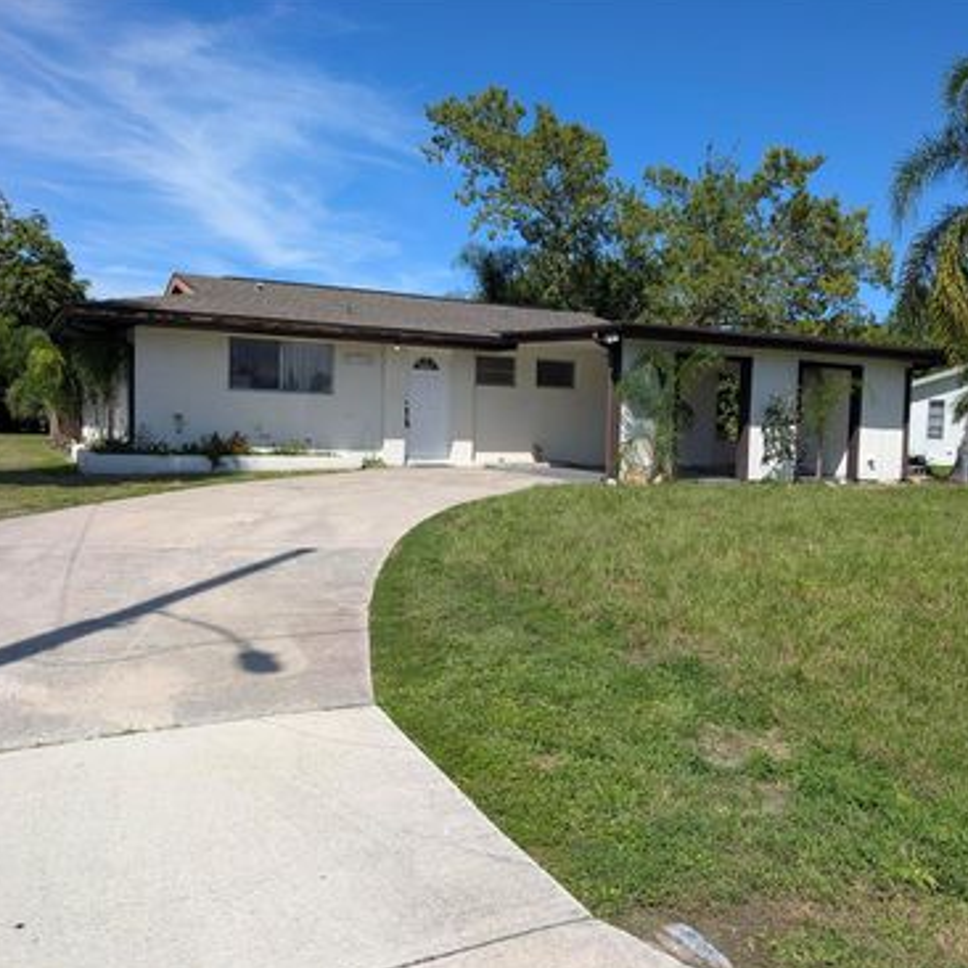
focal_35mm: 29
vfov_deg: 55.6
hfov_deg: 55.4
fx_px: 917
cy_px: 484
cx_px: 555
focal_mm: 6.9
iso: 20
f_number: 1.68
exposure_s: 1/1232
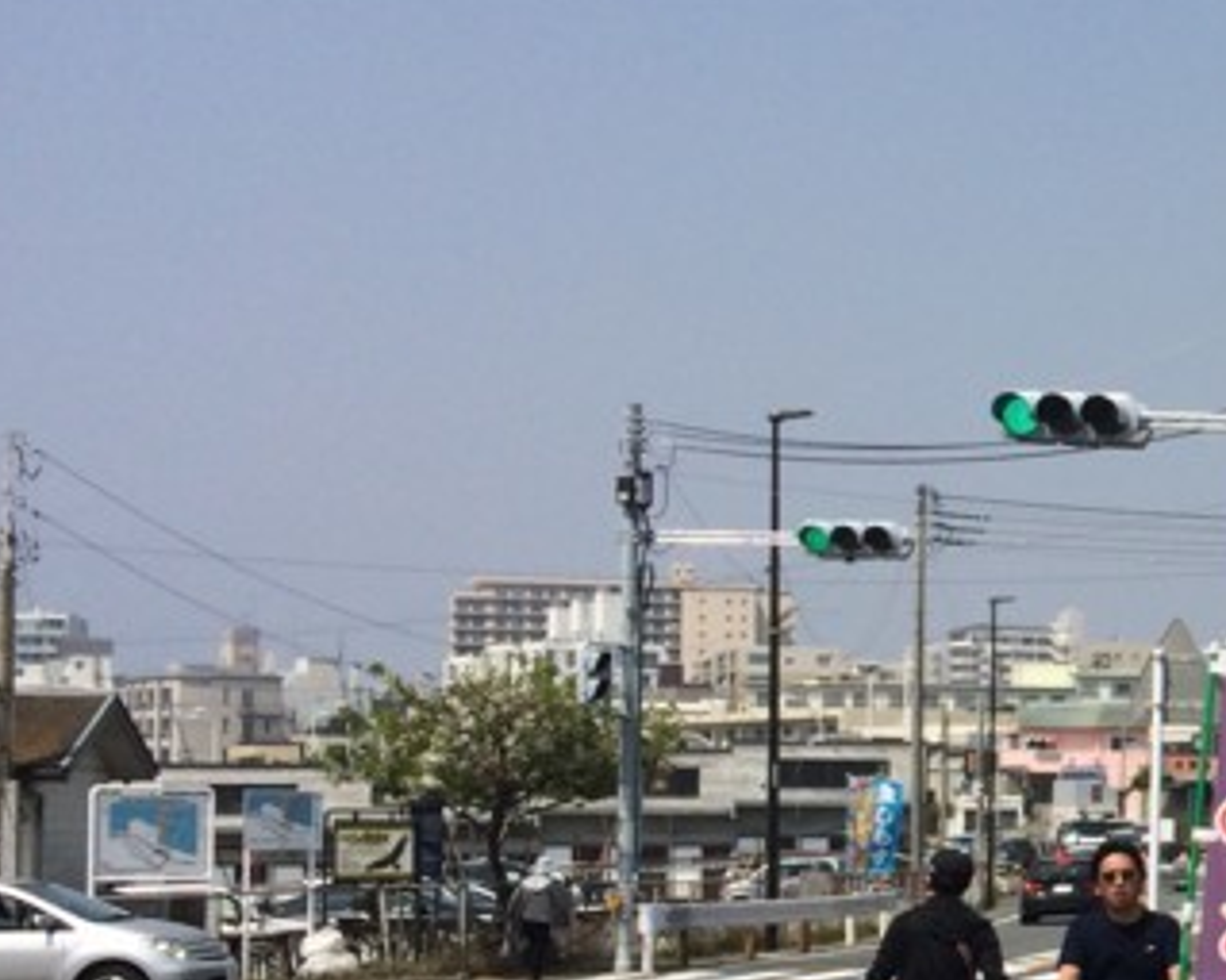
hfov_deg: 18.2
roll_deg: -0.8
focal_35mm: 91
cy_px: 711
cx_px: 1949
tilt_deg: -0.2
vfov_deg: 16.8
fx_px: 3301
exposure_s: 1/3165
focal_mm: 4.15
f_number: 2.2
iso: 32
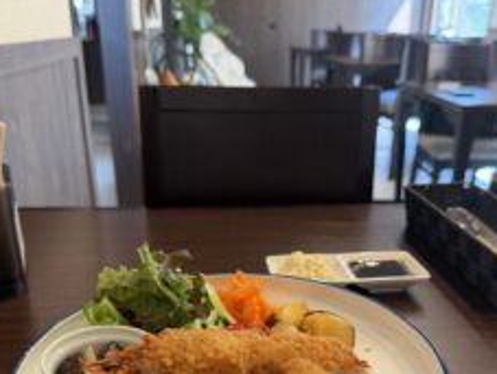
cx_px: 265
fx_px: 546
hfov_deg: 48.9
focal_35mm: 38
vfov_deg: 36.8
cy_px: 287
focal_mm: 6.76
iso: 200
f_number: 1.78
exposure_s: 1/60
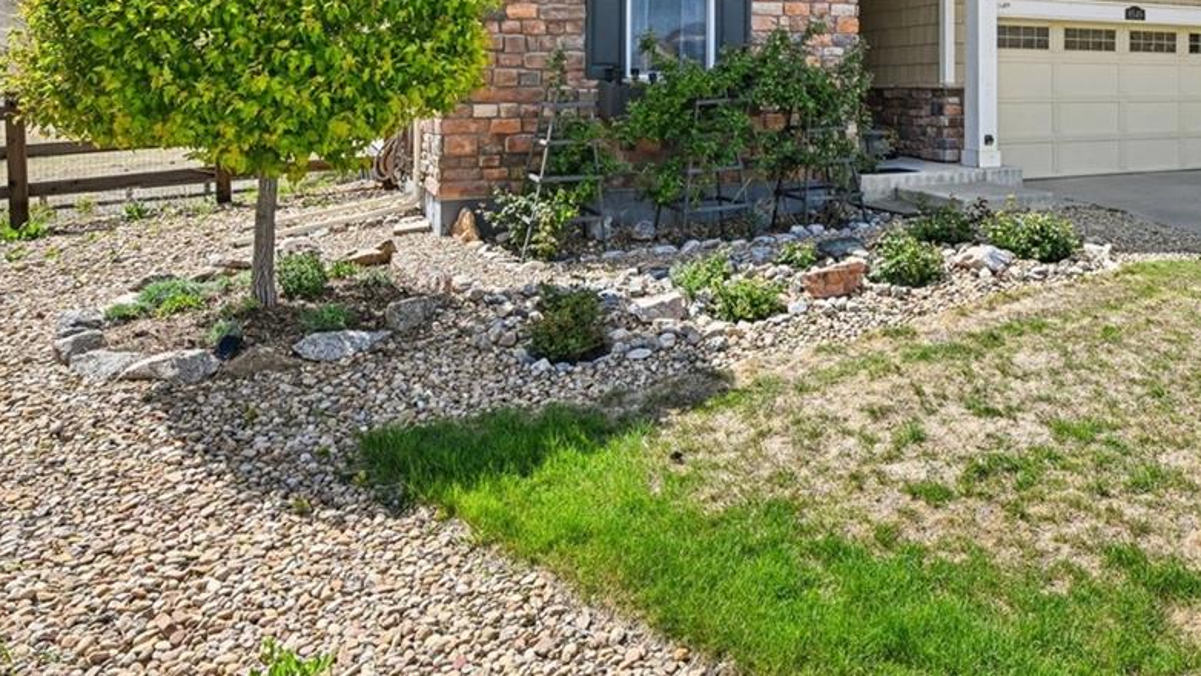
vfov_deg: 36.6
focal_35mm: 30
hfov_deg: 62.3
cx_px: 826
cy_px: 72
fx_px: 955
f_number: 11
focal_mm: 14
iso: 64
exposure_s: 1/50
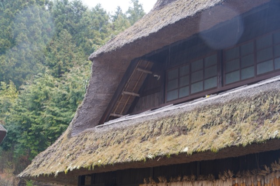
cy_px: 93
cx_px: 140
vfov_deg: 22.6
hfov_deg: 33.4
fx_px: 466
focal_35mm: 60
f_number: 9
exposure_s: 1/10
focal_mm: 60
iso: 320
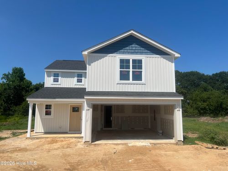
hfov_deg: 67.3
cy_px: 86
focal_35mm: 26
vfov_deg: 53.1
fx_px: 171
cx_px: 114
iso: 50
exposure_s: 1/6579
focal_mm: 5.7
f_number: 1.5
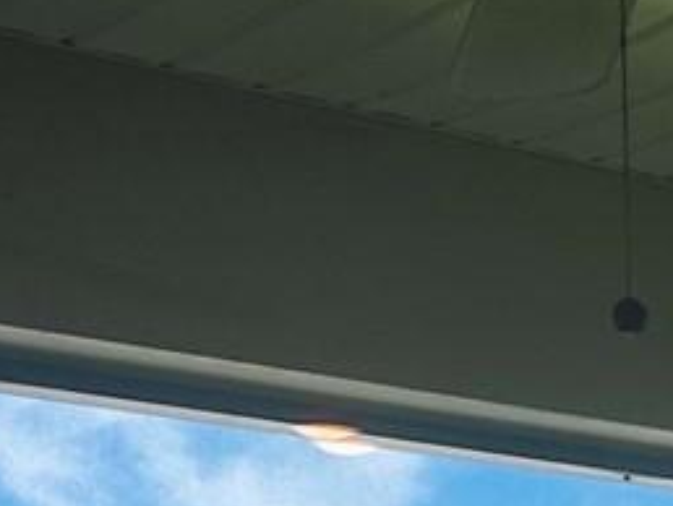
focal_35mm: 161
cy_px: 1132
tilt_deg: -1.5
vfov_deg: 8.6
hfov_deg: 11.3
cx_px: 1265
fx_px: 3133
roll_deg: +2.0
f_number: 1.5
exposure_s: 1/2045
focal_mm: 5.7
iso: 50
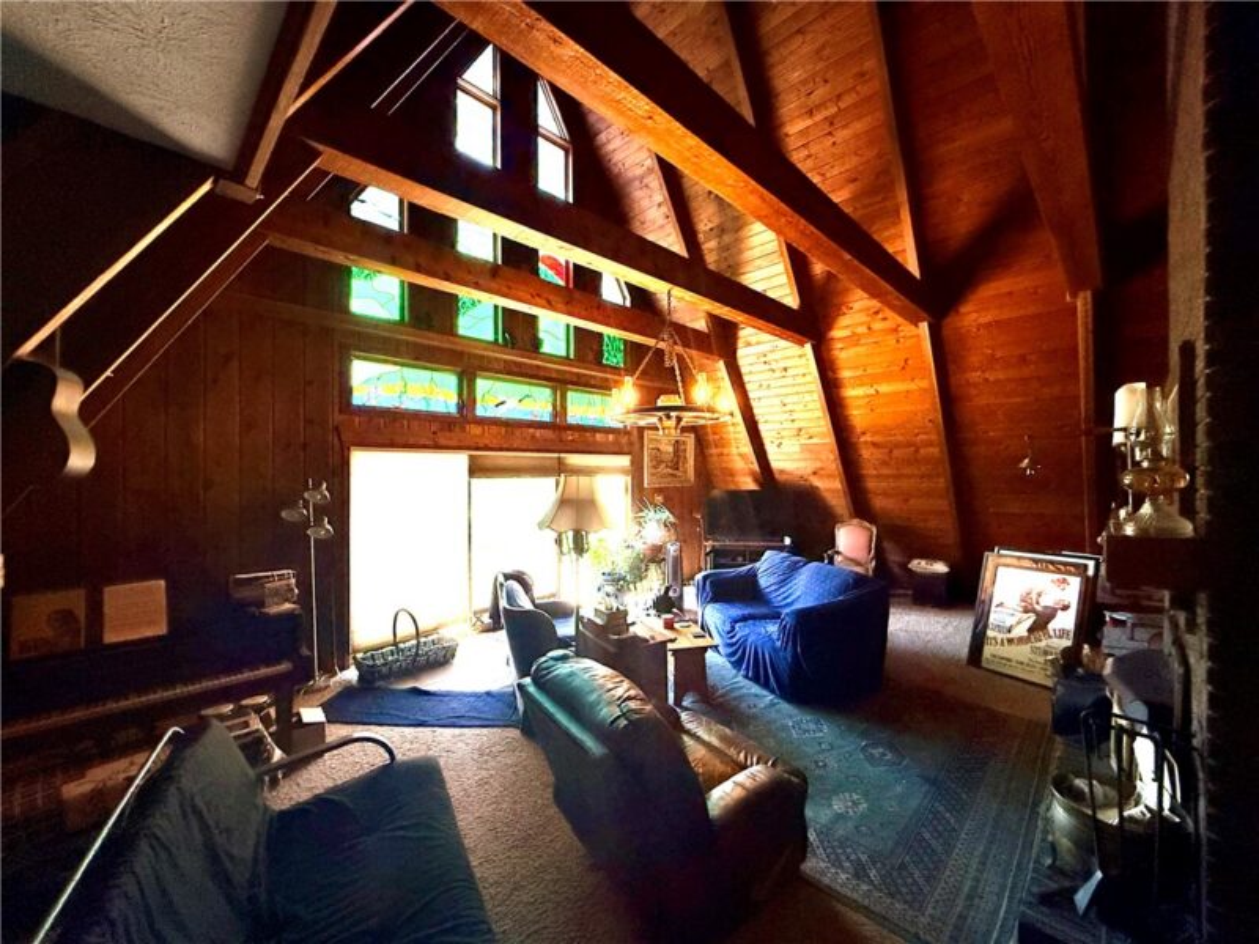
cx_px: 630
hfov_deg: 102.1
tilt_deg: +0.2
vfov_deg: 85.7
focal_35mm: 14
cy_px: 472
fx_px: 509
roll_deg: +0.3
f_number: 2.2
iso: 500
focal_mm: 2.22
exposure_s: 1/120
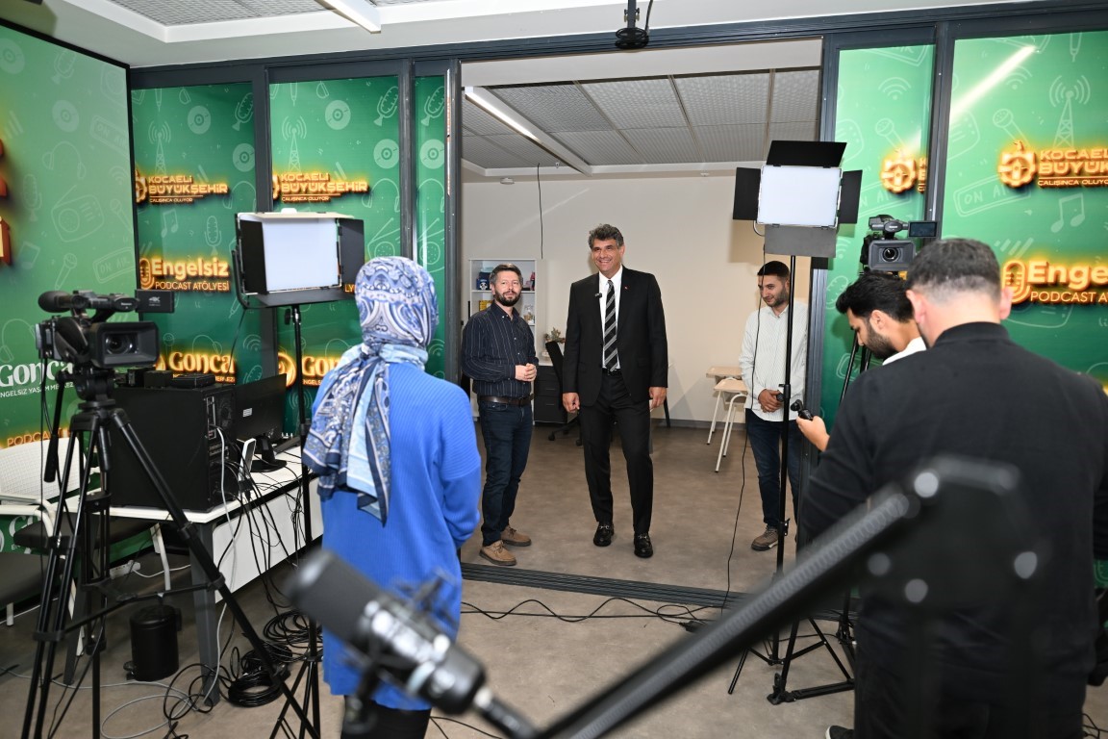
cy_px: 370
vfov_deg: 53.1
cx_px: 554
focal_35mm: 24
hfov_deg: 73.7
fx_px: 739
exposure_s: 1/160
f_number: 2.8
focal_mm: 24
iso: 800
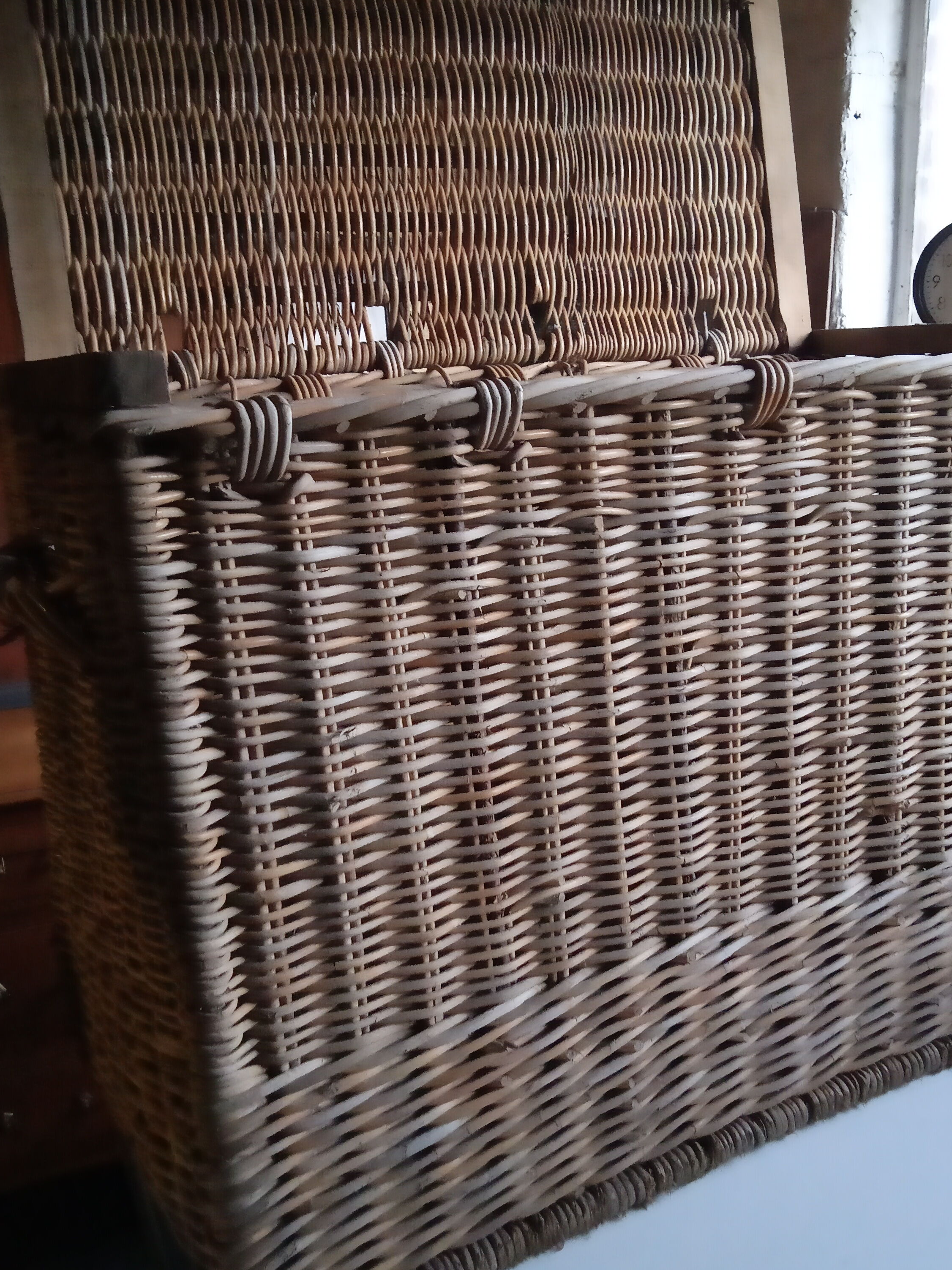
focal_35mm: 36
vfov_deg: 51.4
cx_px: 494
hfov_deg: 39.7
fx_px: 1320
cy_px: 635
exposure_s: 1/20
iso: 1218
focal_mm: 3.46
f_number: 2.2
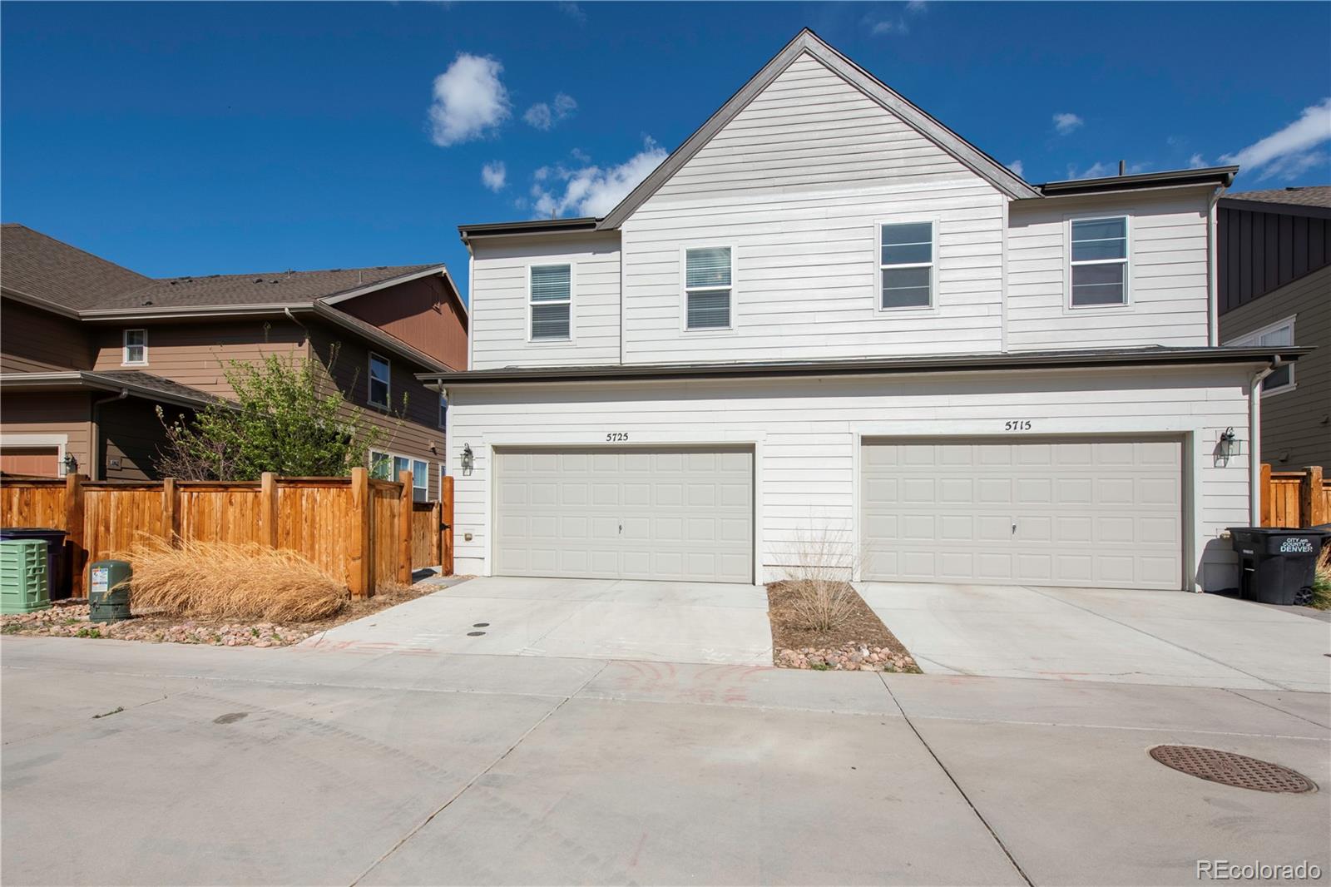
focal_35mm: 14
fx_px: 517
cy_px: 444
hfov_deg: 104.3
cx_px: 666
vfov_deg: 81.2
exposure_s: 1/8000
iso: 400
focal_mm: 14
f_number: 8
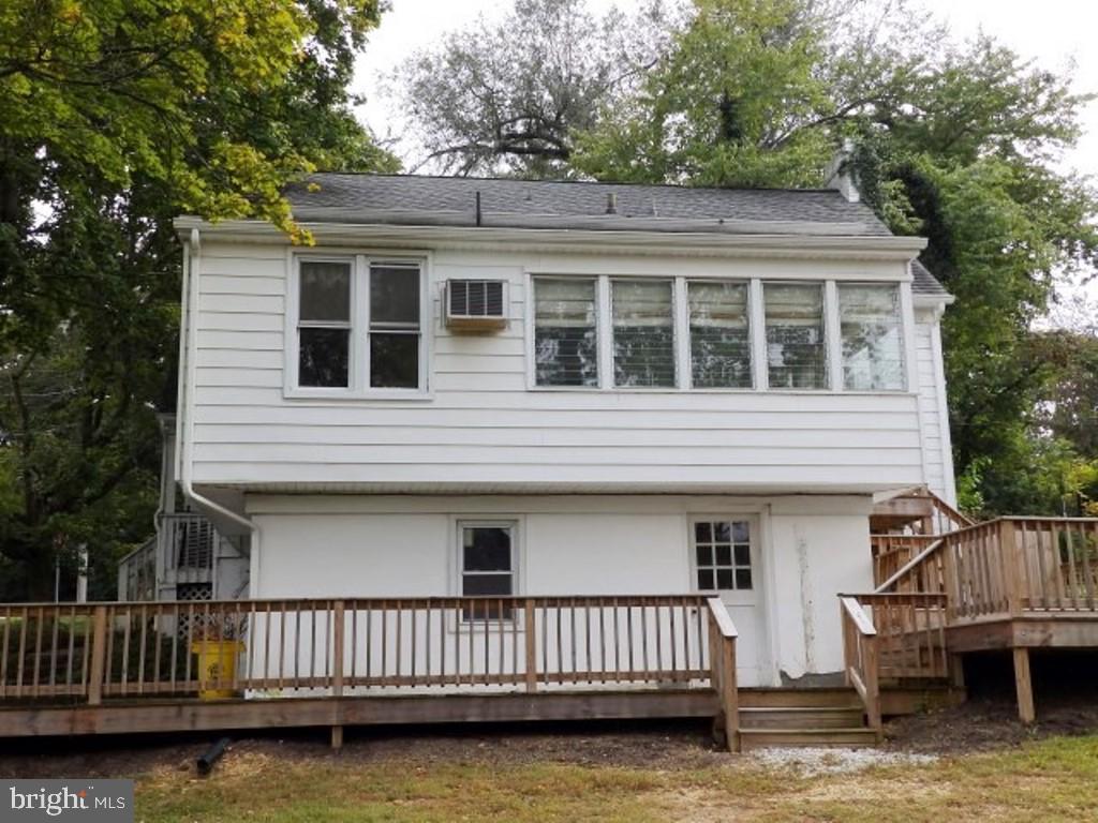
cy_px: 412
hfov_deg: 49.0
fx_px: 1205
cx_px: 549
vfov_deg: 37.7
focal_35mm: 38
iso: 80
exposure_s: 1/200
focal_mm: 6.8
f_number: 4.5
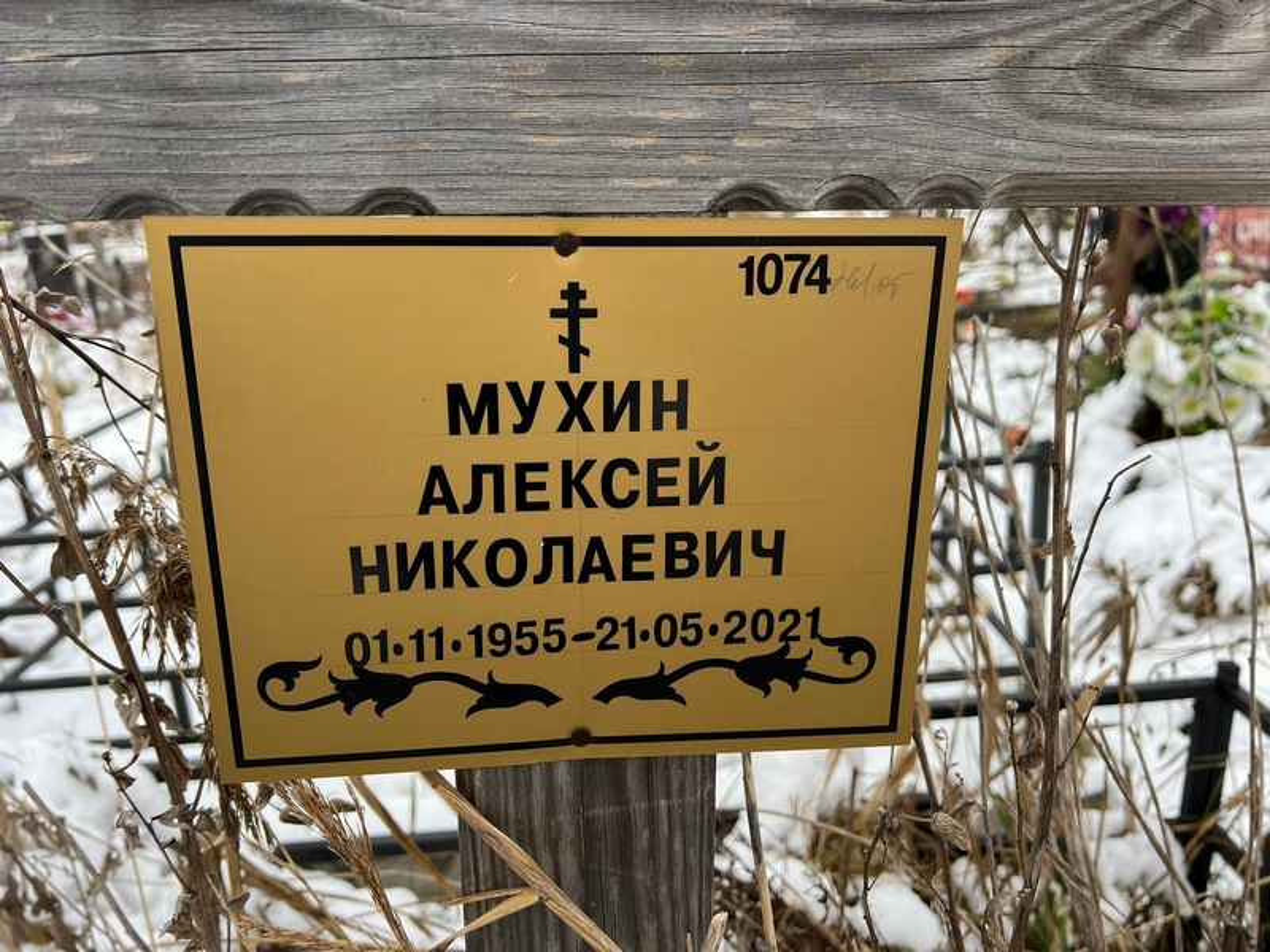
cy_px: 476
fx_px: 954
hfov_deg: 67.3
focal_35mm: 26
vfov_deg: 53.1
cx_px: 635
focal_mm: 5.7
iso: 40
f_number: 1.5
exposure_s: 1/208
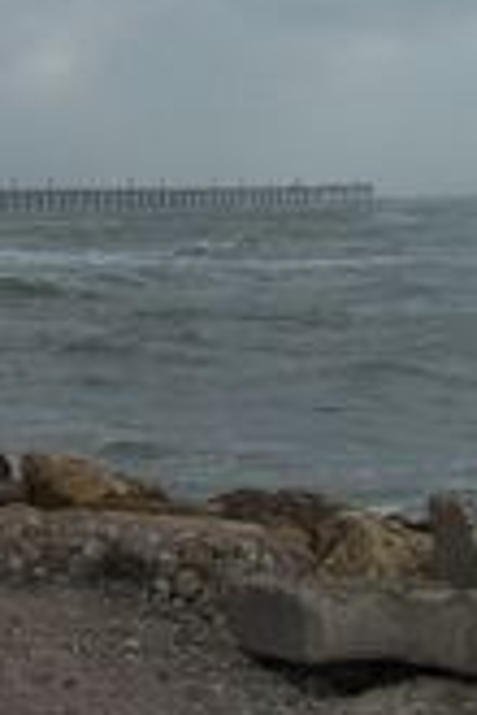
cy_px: 152
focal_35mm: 88
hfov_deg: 15.4
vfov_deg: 22.8
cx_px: 104
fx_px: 1749
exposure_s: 1/1000
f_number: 5.6
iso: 80
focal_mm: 6.3
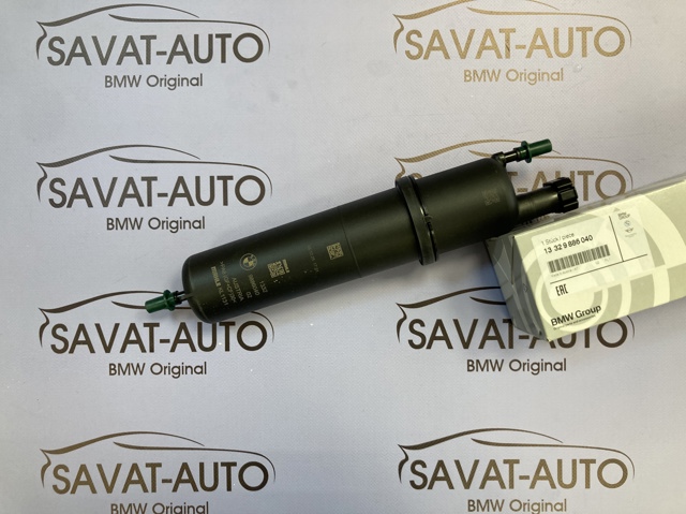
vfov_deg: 49.7
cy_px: 257
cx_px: 343
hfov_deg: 63.5
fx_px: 554
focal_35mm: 28
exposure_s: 1/67
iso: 80
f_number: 1.8
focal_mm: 3.99
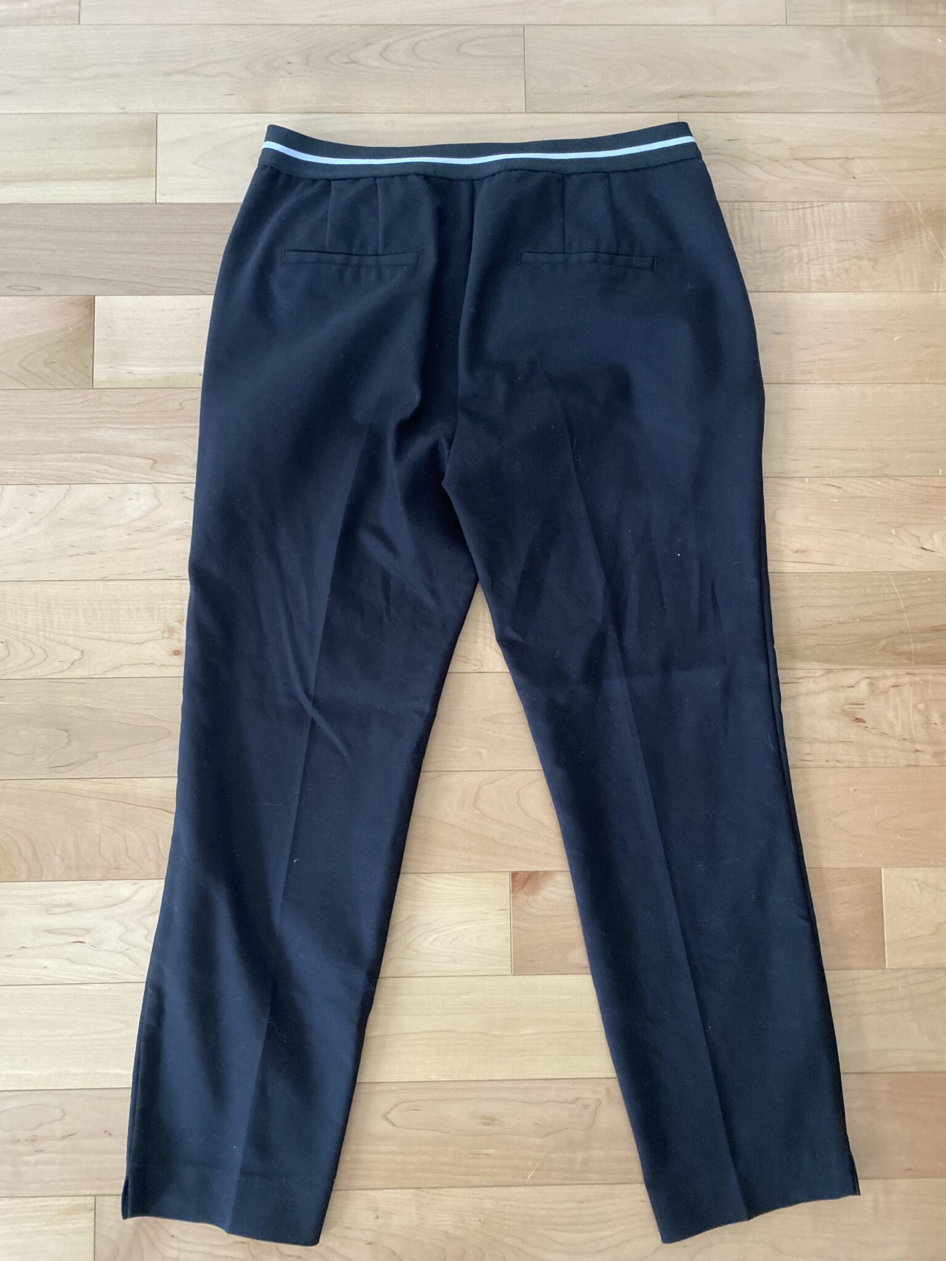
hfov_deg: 53.1
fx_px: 947
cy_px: 630
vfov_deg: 67.3
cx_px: 473
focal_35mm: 26
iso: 400
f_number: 1.8
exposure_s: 1/60
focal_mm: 4.25
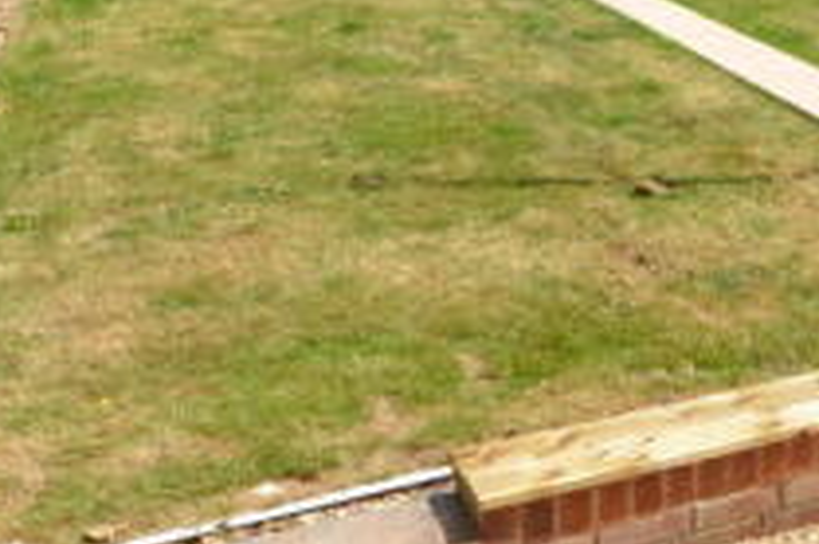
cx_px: 792
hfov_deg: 38.0
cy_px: 117
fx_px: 1068
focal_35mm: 47
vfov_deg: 28.1
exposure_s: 1/400
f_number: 11
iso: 320
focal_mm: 10
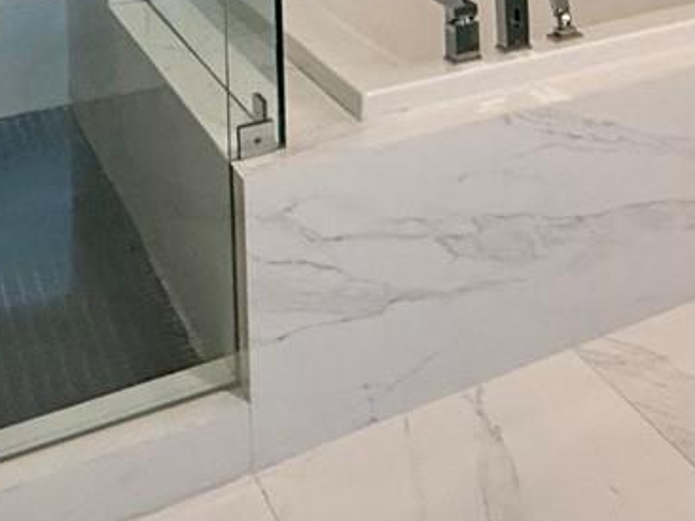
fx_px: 1224
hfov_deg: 28.4
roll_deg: +0.3
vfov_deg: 20.6
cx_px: 792
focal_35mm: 61
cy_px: -254
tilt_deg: -3.6
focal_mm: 2.22
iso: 500
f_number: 2.2
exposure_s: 1/120
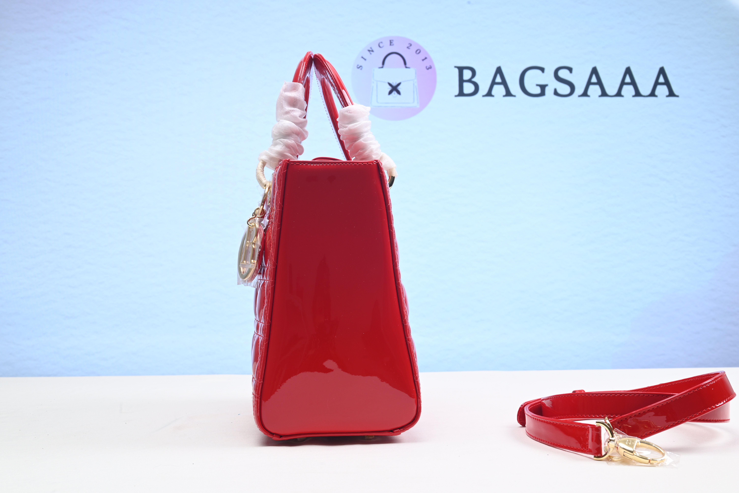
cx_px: 370
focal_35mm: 39
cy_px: 246
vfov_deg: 34.2
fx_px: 801
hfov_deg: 49.5
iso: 100
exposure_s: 1/2
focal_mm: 39
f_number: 16
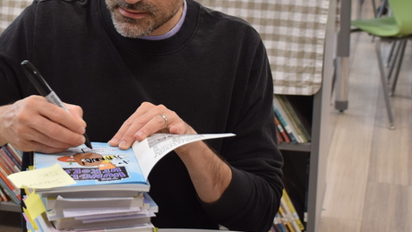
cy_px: 49
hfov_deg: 23.2
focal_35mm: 91
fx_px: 994
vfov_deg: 13.2
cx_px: 116
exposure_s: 1/60
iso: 400
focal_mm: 26
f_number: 4
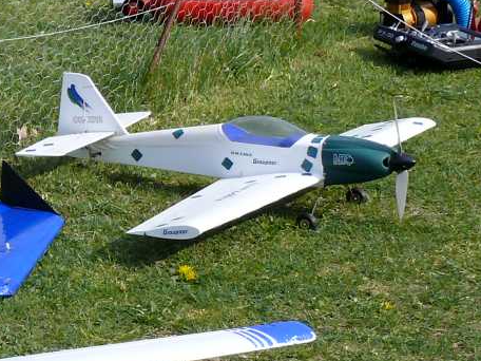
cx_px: -268
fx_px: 3071
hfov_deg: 8.7
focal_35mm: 221
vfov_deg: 6.7
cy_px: 390
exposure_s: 1/400
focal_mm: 14.8
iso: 100
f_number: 6.3
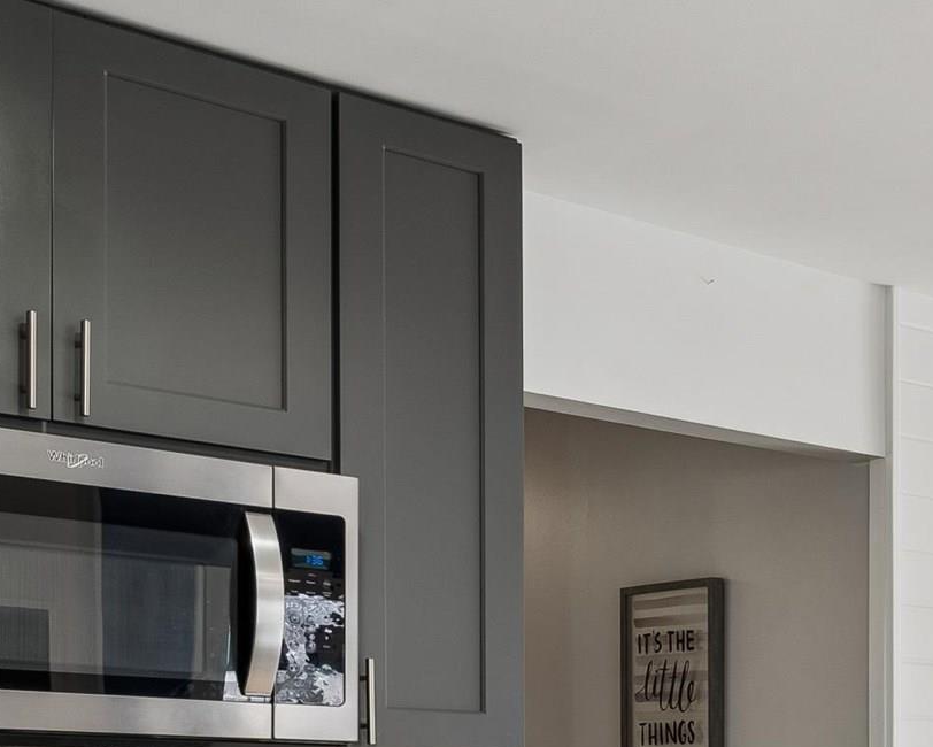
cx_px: 1499
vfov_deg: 20.6
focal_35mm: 71
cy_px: 800
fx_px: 1961
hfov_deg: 21.3
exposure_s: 1/6
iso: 400
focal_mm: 20
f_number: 13
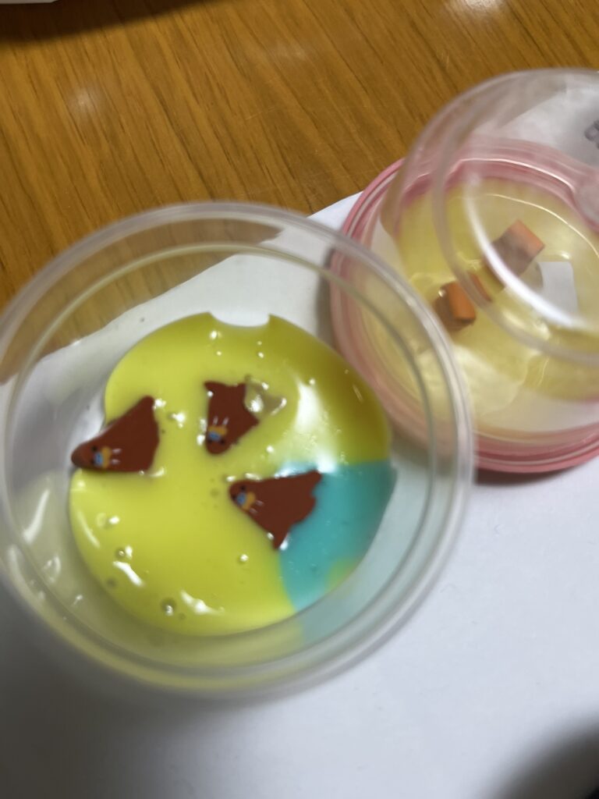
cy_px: 400
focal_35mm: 26
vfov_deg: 67.3
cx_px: 300
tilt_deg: -75.7
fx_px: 600
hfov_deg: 53.1
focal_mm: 5.1
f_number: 1.6
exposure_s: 1/120
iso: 80
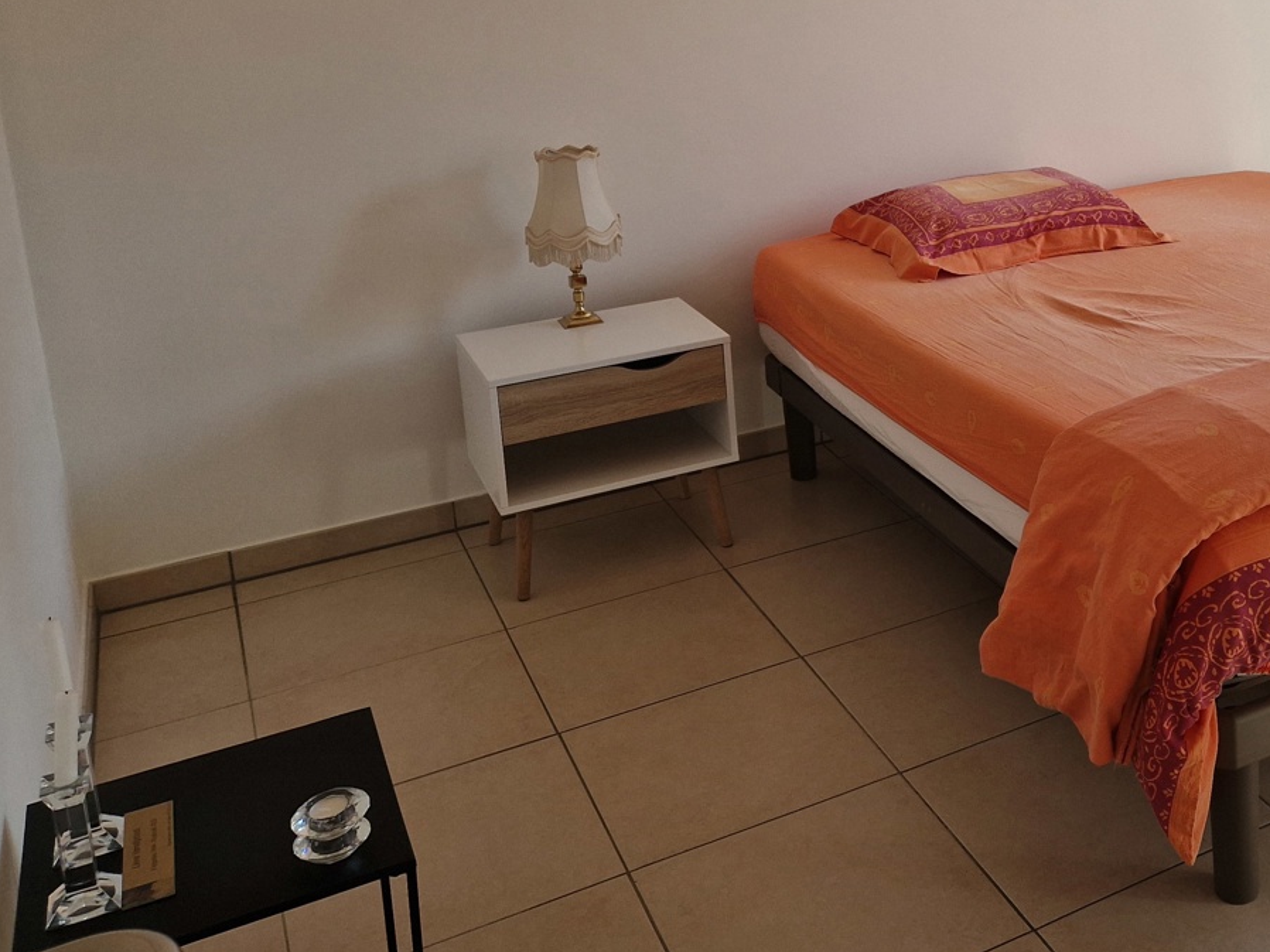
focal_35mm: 41
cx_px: 1062
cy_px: 153
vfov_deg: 33.8
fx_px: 1504
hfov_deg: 43.1
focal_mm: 5.4
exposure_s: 1/180
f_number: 1.8
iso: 80
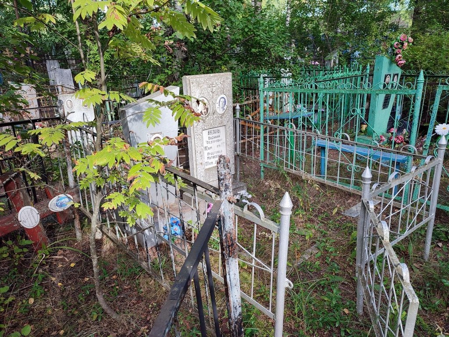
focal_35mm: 25
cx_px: 224
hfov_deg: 69.4
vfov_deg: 54.9
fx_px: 324
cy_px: 168
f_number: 1.9
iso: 88
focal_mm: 6.04
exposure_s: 1/100
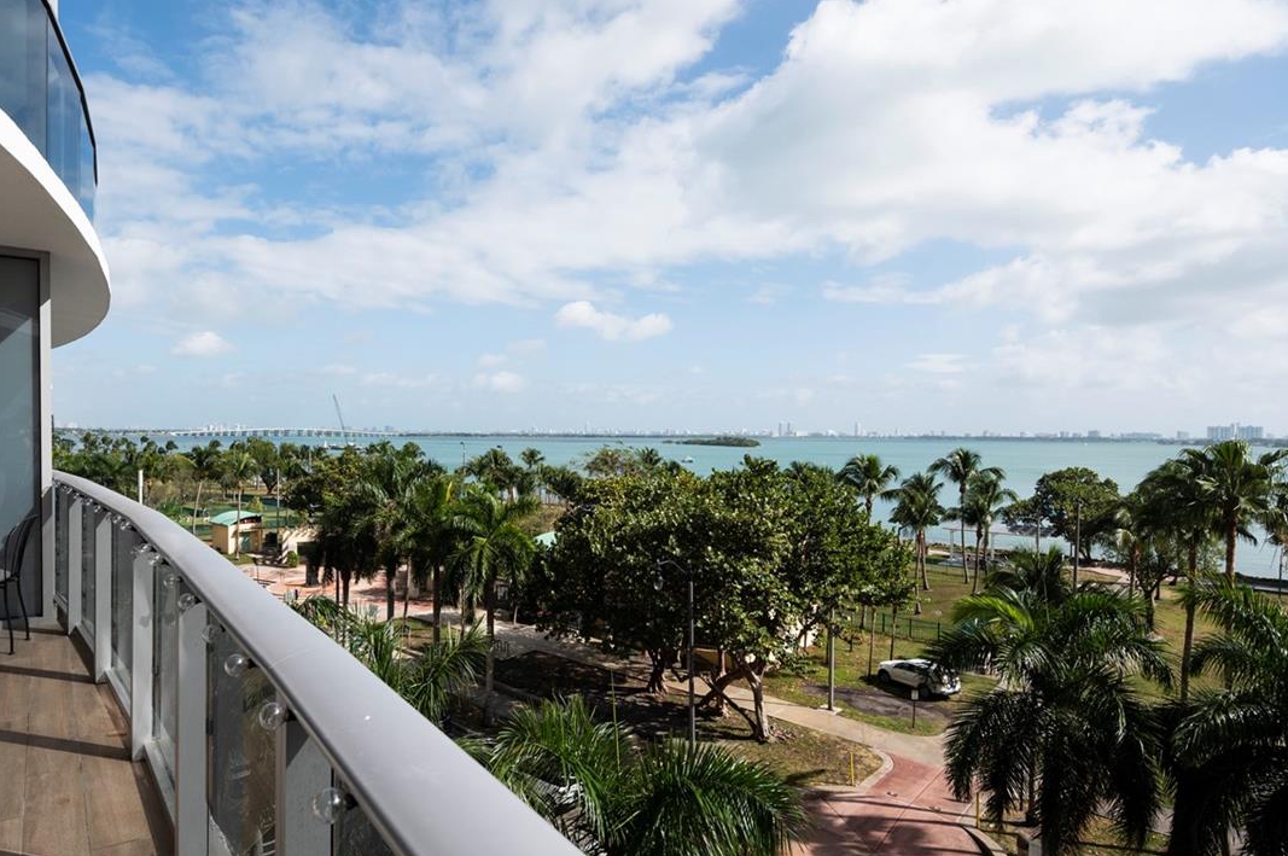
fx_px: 751
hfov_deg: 80.3
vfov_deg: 59.4
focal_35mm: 21
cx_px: 518
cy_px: 450
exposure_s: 1/500
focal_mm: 14
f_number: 8
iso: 100
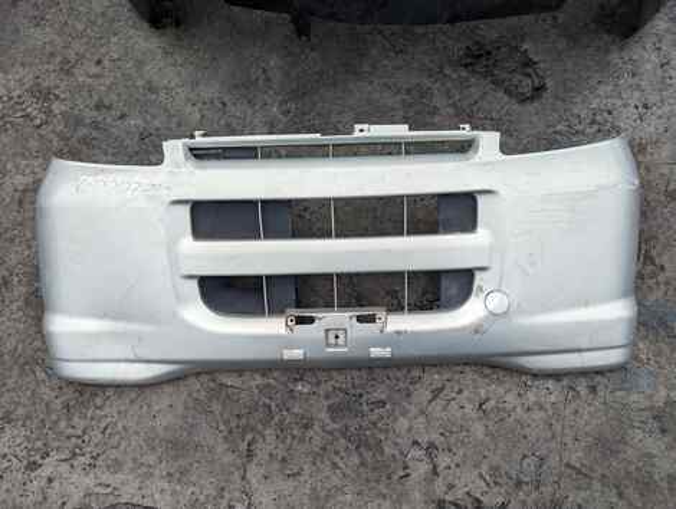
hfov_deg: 71.5
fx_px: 469
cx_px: 338
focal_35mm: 24
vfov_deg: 56.9
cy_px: 254
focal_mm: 6.81
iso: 56
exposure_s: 1/1205
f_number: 1.85
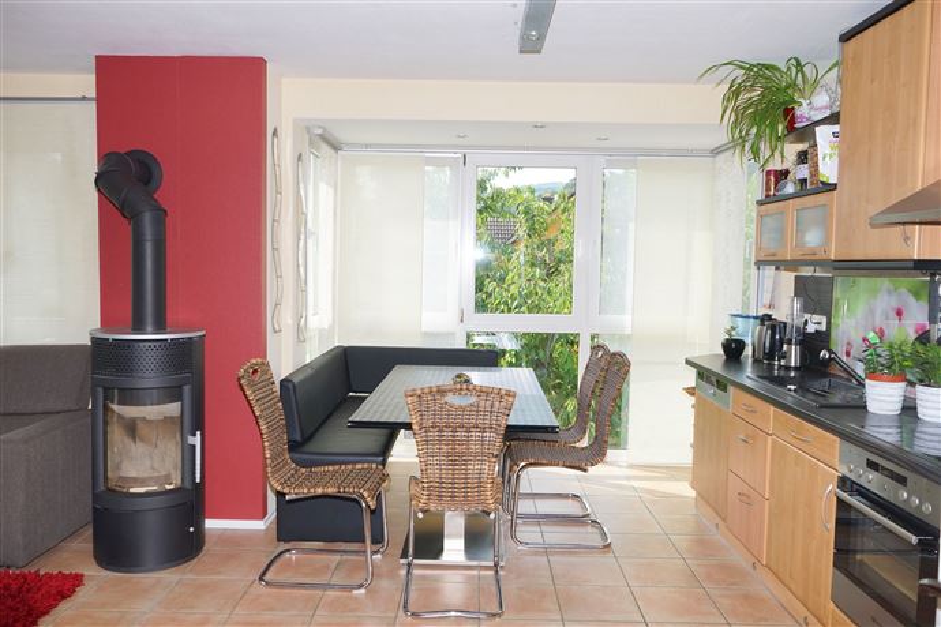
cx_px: 470
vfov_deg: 46.4
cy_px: 314
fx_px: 732
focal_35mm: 28
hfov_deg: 65.5
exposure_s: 1/100
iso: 100
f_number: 7.1
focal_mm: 28
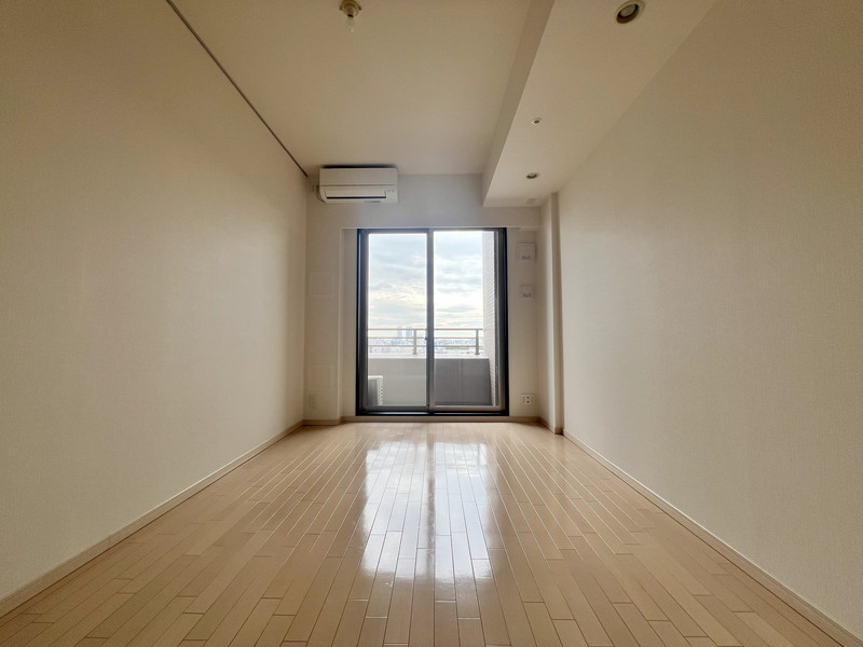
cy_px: 324
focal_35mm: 14
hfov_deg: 102.1
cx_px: 432
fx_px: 349
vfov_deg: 85.7
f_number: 1.8
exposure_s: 1/210
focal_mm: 1.57
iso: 32
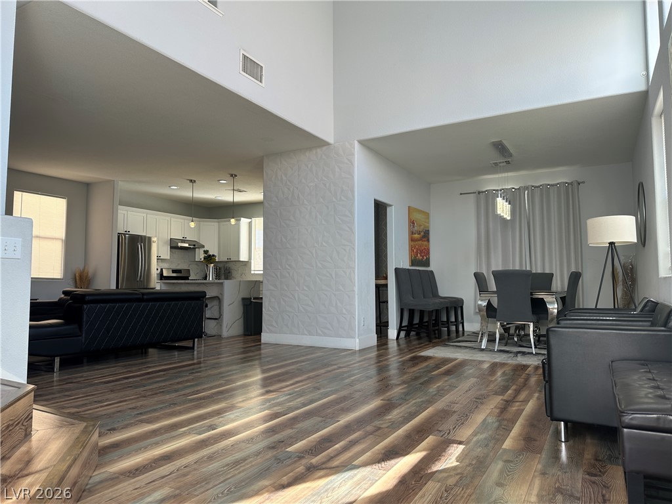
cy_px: 252
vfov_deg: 56.8
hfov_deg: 71.6
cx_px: 336
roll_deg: -0.3
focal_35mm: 24
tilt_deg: +3.8
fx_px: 466
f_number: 1.78
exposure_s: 1/168
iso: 64
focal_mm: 6.86
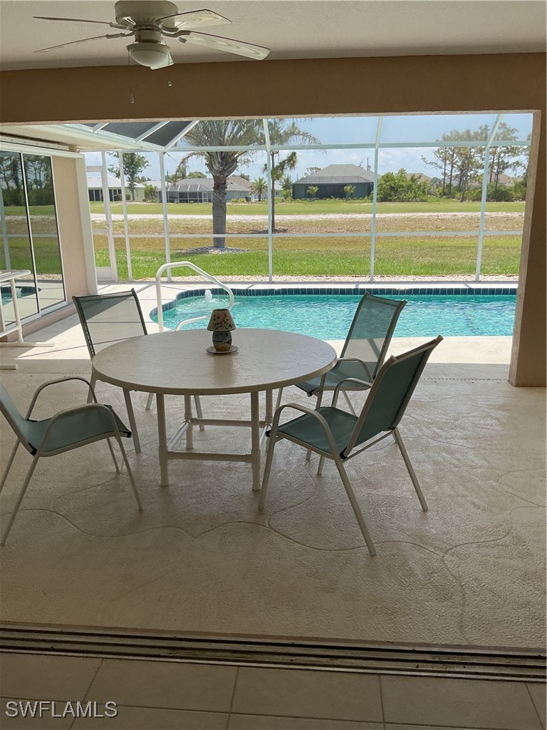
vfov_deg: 61.7
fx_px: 611
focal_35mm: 29
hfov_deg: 48.2
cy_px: 365
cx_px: 274
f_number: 1.8
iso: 16
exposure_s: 1/792
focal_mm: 3
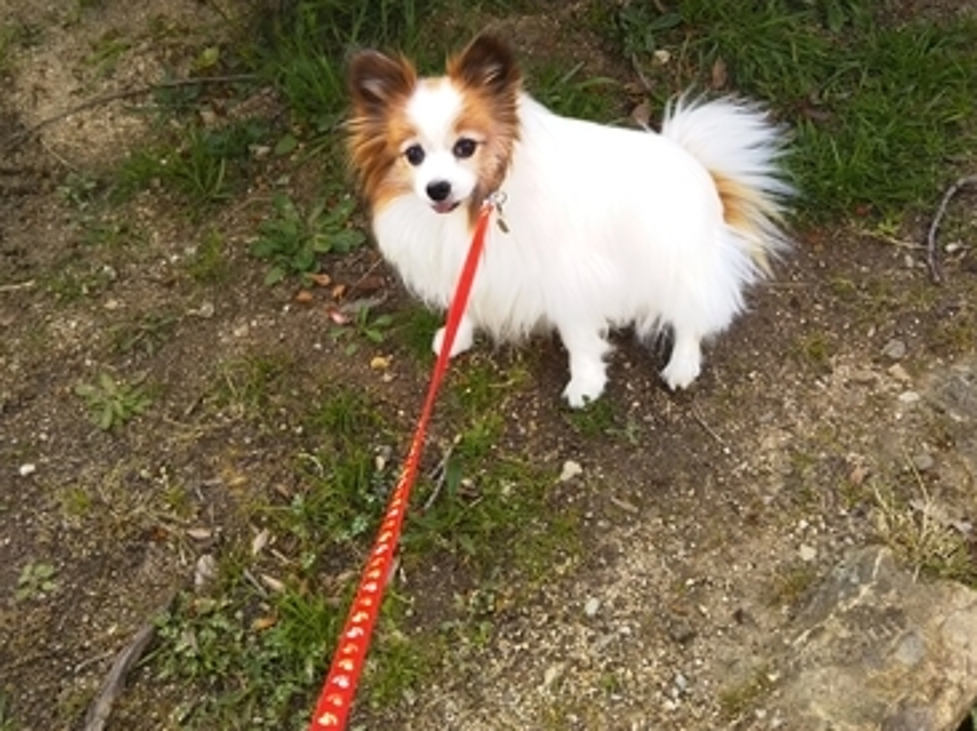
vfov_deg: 34.8
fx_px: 1156
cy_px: 253
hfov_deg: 45.8
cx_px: 493
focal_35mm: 41
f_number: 2.2
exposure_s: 1/153
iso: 40
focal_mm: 4
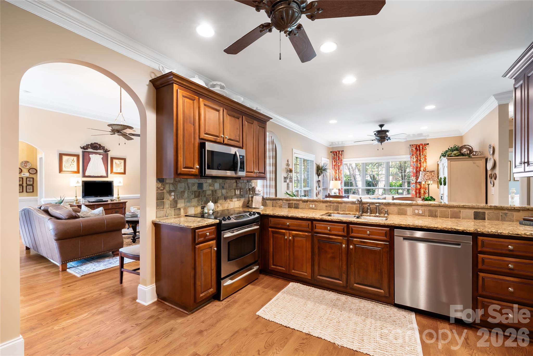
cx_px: 266
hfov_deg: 104.2
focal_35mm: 14
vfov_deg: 81.3
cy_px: 178
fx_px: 207
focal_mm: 14
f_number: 9
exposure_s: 6
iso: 100
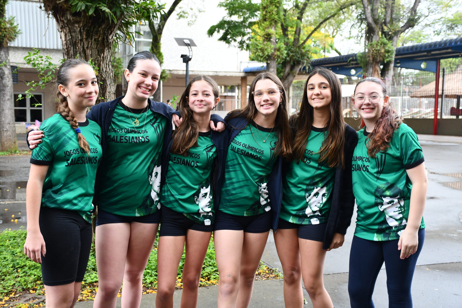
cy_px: 154
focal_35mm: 48
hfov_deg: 41.1
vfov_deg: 28.1
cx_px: 231
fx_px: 616
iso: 640
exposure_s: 1/250
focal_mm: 32
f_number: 4
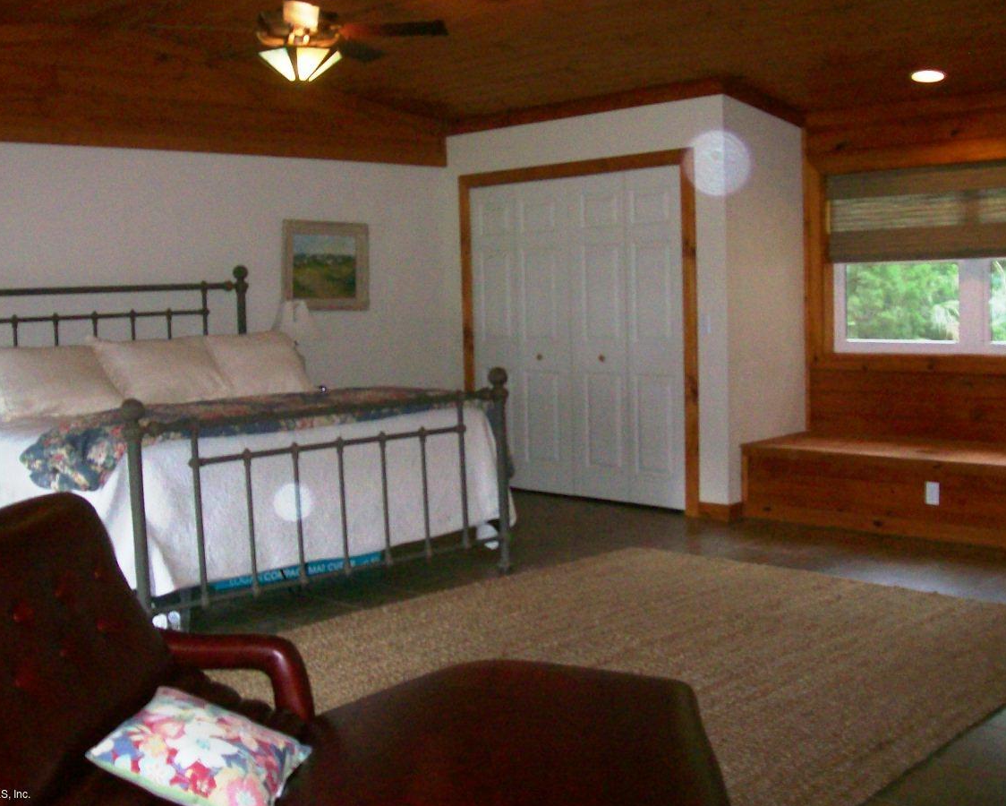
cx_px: 496
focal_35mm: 40
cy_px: 394
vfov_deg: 37.4
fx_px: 1191
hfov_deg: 45.8
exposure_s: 1/64
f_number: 2.7
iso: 200
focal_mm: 6
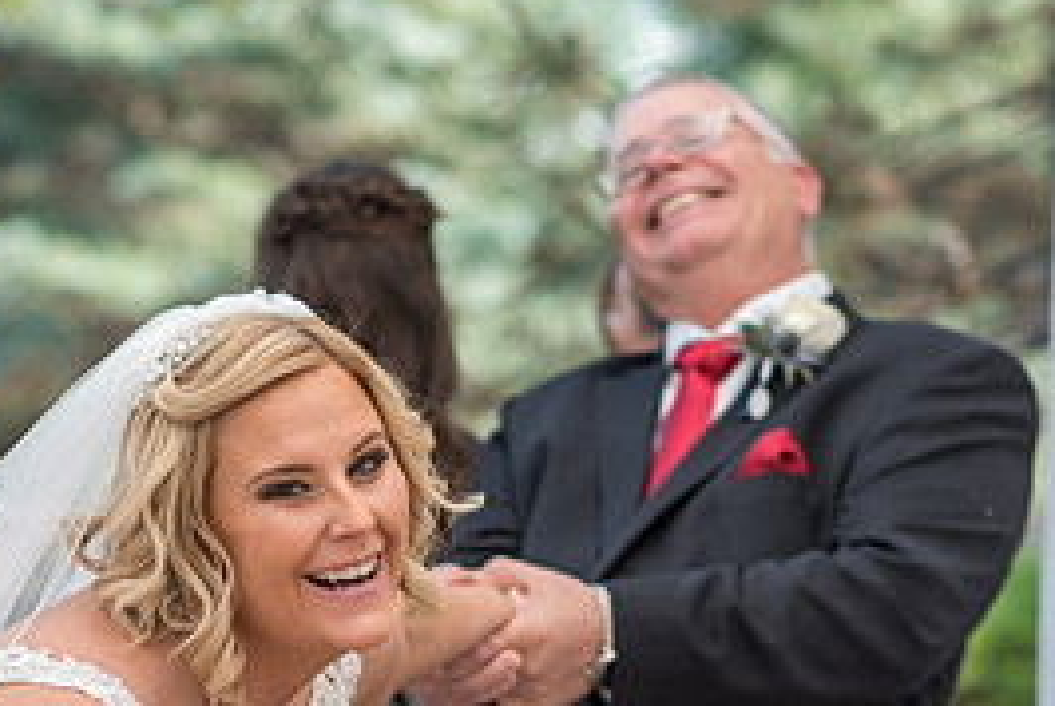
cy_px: 522
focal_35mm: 185
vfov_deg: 7.4
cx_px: 524
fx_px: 5427
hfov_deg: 11.1
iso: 100
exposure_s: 1/160
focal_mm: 85
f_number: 2.8
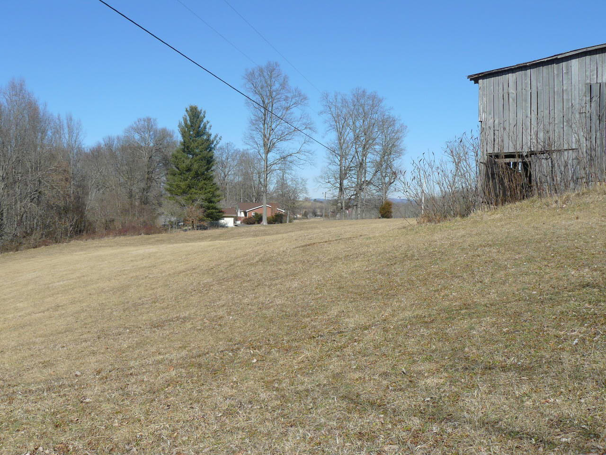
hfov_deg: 51.4
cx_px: 303
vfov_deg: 39.7
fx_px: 630
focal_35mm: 36
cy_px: 228
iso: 100
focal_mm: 6
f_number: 5
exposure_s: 1/640
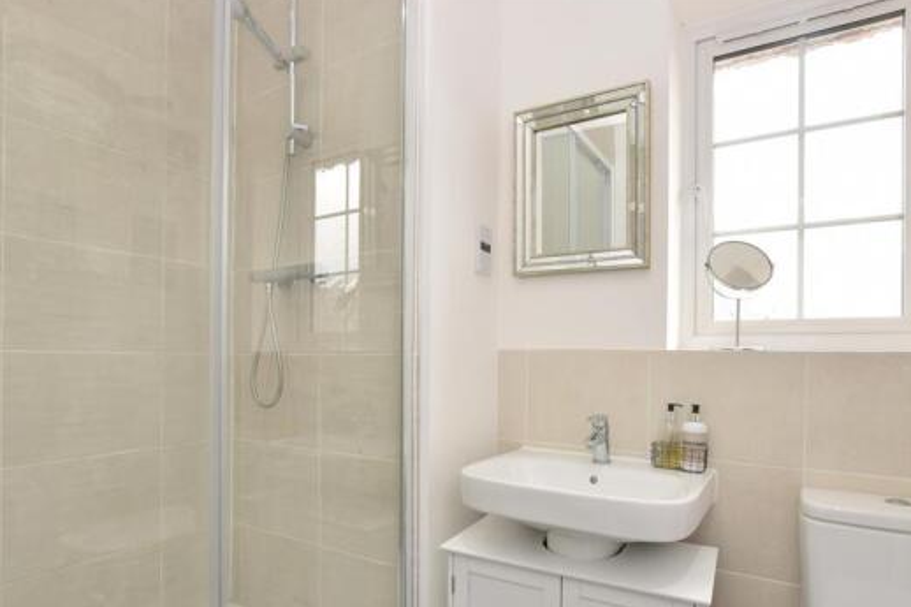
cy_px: 374
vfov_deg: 63.7
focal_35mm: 19
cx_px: 491
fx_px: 481
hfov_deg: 86.8
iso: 400
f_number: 9
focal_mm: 10
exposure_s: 1/20
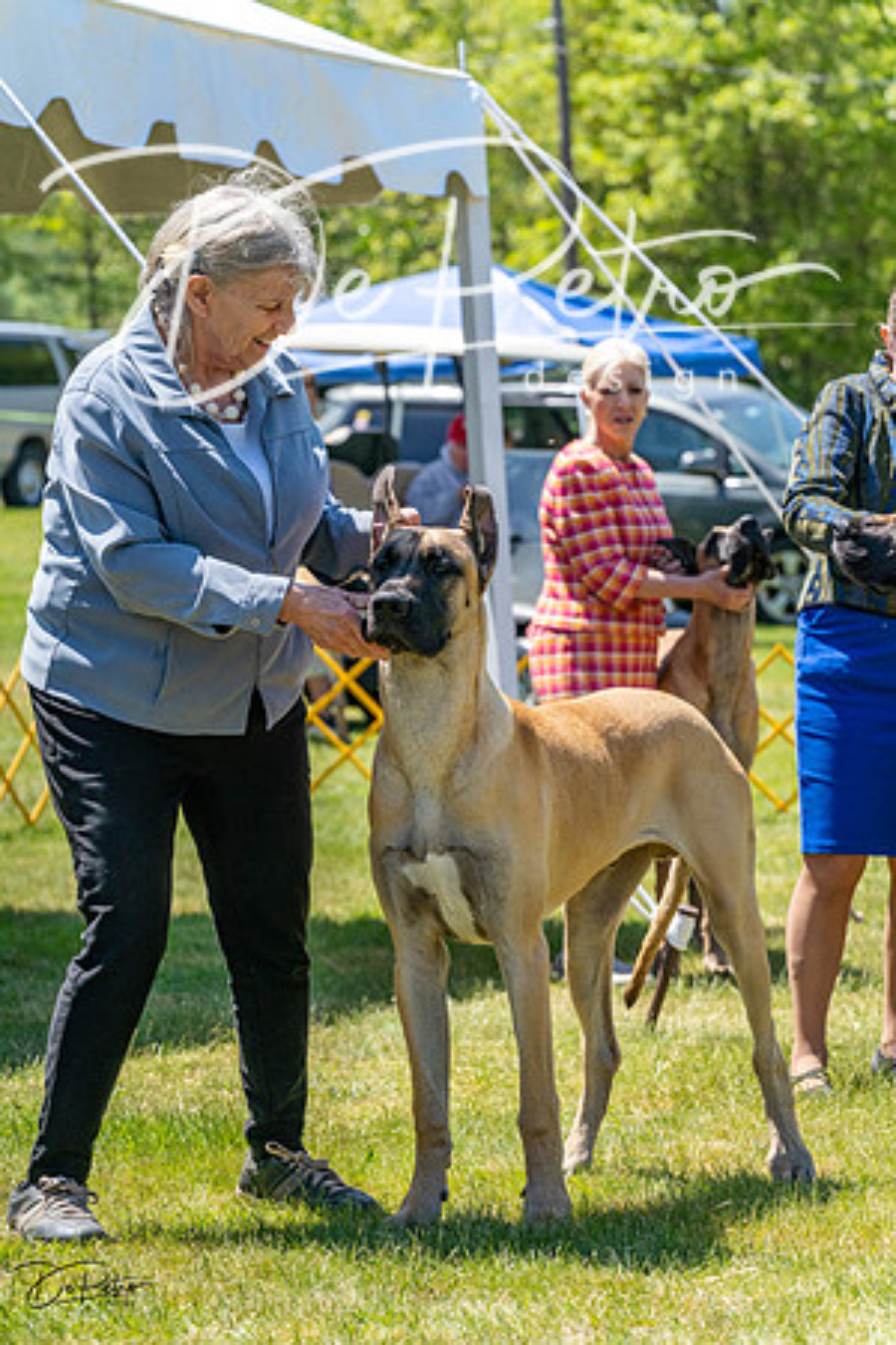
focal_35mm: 133
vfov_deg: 15.4
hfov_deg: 10.3
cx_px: 448
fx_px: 4965
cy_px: 672
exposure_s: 1/2500
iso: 800
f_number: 6.3
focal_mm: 133
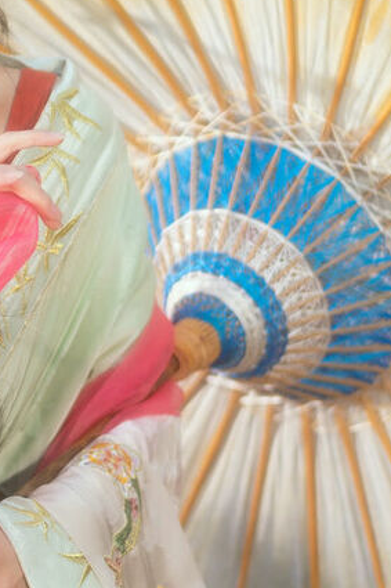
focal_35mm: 315
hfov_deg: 4.3
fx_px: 5136
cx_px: -123
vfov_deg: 6.5
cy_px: 327
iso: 160
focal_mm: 85
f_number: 1.4
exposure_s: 1/250
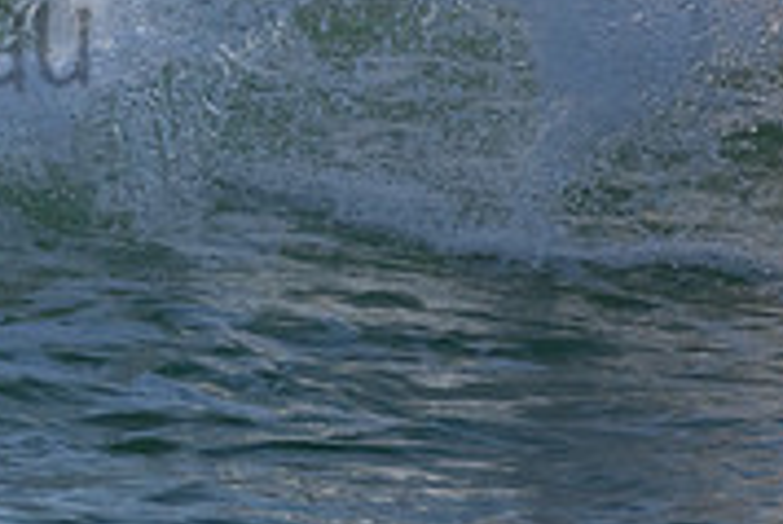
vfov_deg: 0.6
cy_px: -15
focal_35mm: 2444
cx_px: -374
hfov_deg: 0.8
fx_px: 53199
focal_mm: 500
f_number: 5.6
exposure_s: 1/1250
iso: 640
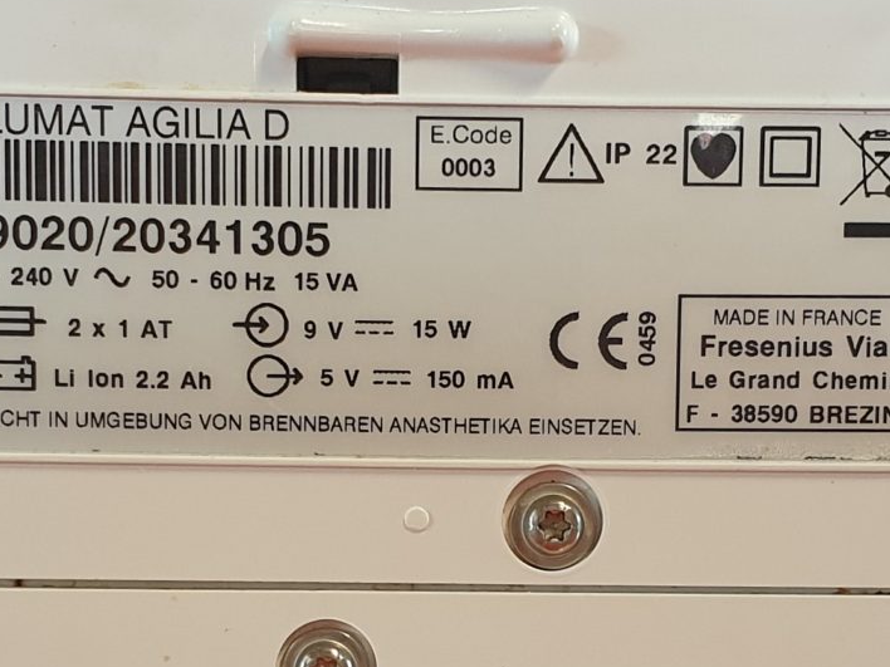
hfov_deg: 20.9
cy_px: 644
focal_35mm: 94
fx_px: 2417
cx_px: 450
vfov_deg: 15.5
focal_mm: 4.3
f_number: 2.4
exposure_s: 1/50
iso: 160
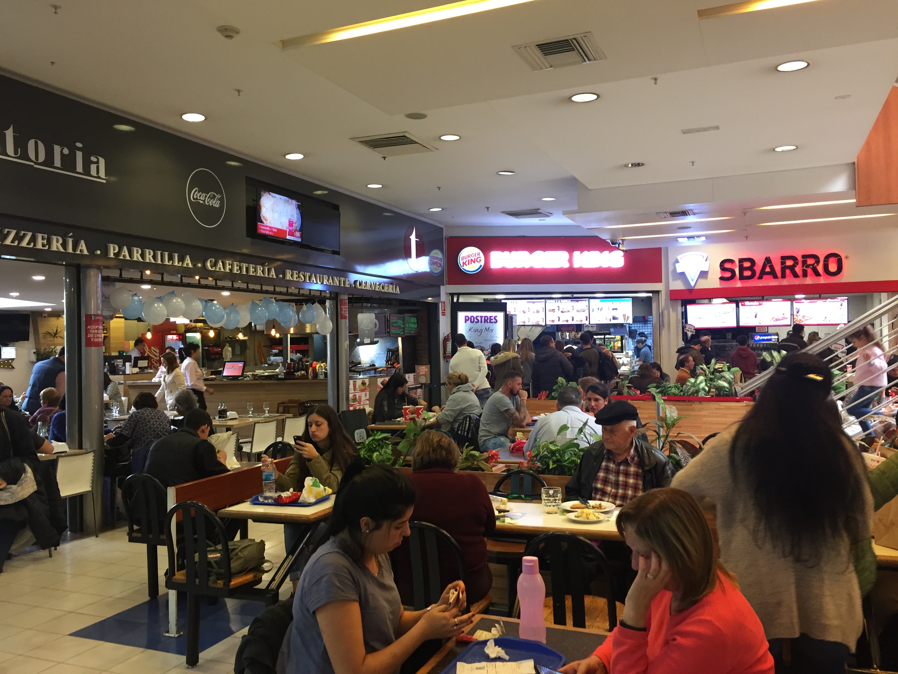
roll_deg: +0.2
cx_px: 449
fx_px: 752
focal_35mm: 29
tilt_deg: +0.4
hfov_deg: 61.7
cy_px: 337
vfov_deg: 48.2
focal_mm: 4.15
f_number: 2.2
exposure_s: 1/33
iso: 125
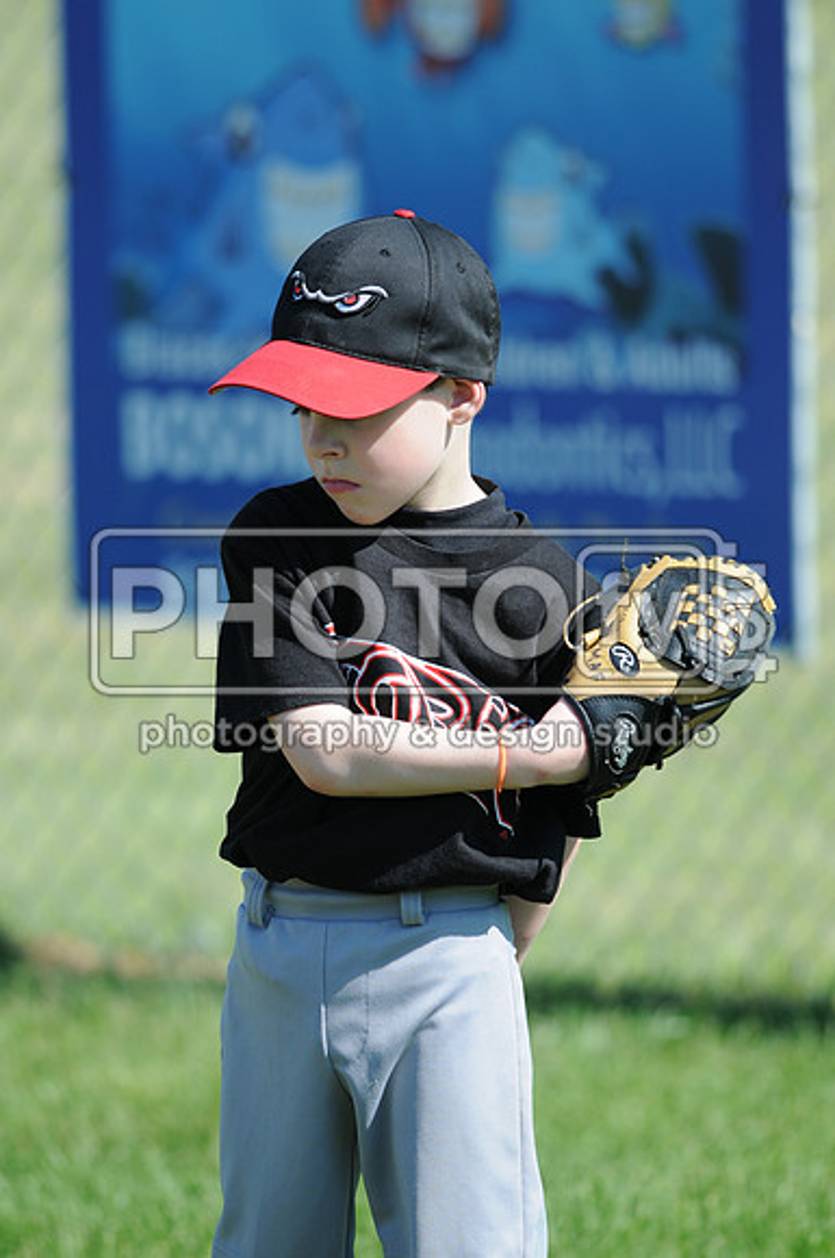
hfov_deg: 3.0
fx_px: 15702
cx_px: 418
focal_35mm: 450
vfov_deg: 4.6
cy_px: 629
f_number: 4
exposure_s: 1/1000
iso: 200
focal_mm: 300
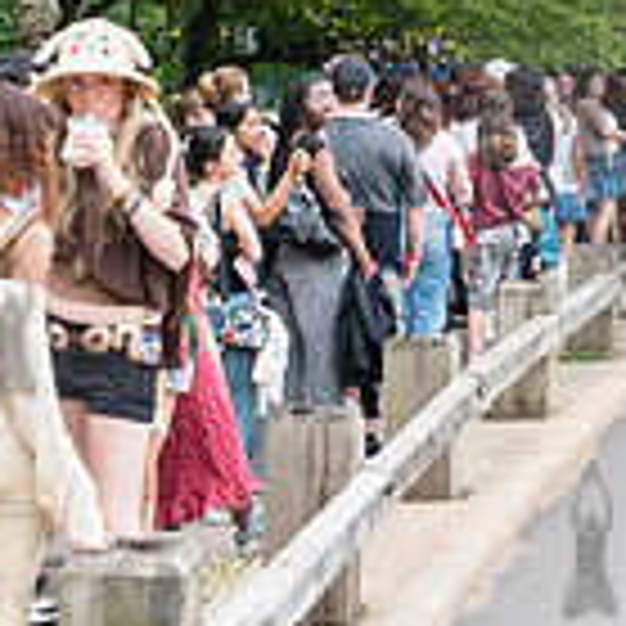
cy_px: 104
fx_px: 2905
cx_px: 585
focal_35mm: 142
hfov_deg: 12.2
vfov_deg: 12.2
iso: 1250
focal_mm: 40
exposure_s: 1/250
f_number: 4.5
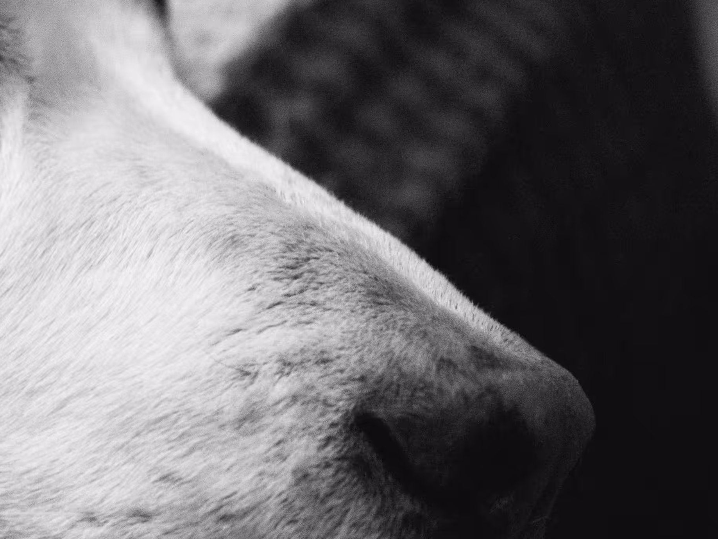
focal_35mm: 125
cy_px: 213
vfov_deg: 11.9
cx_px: -71
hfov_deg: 15.4
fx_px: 2594
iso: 3200
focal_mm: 25
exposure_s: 1/40
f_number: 1.7
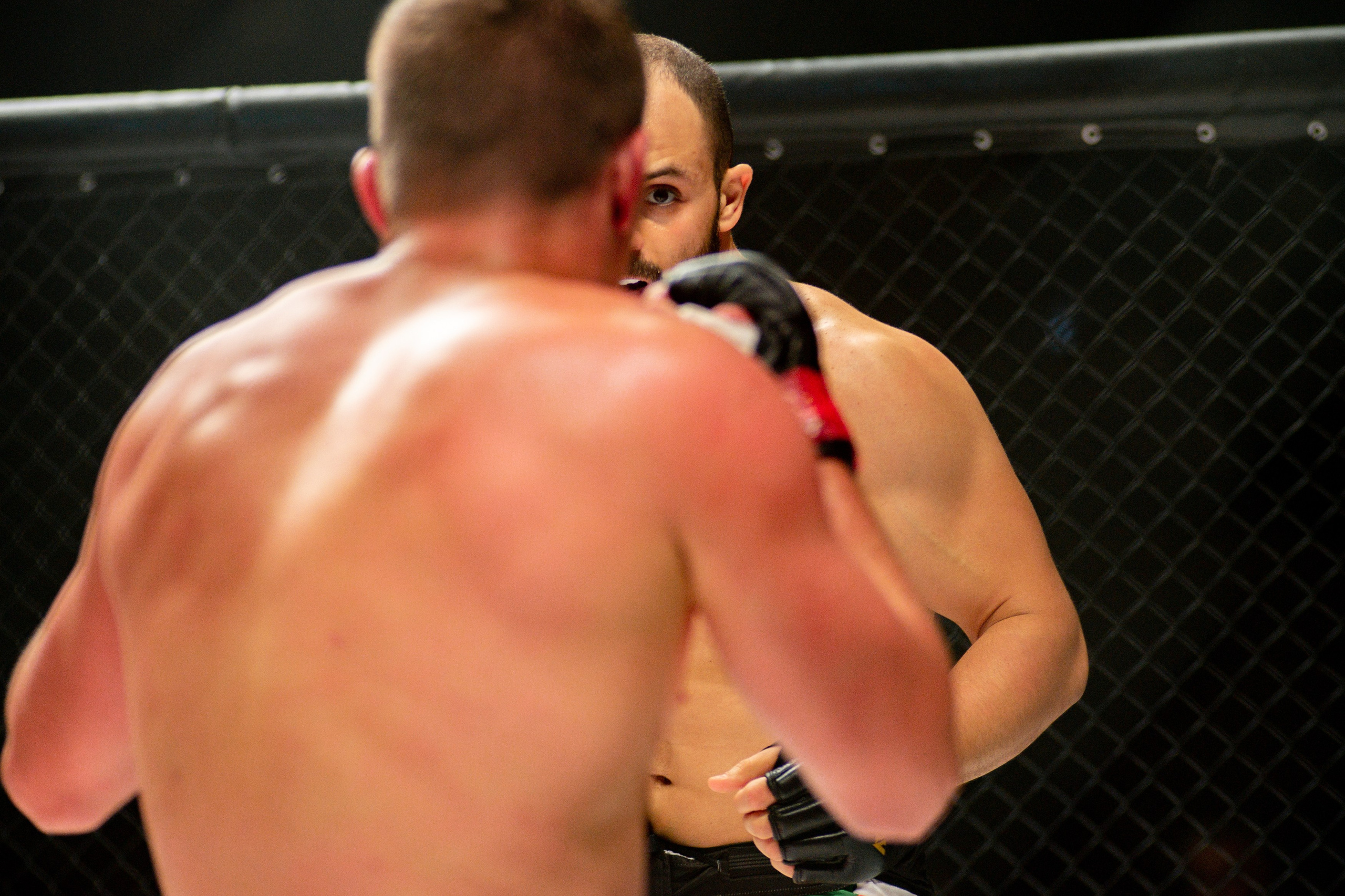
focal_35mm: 126
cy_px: 432
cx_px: 715
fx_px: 4693
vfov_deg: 10.9
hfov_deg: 16.3
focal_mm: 116
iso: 1400
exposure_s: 1/640
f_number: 4
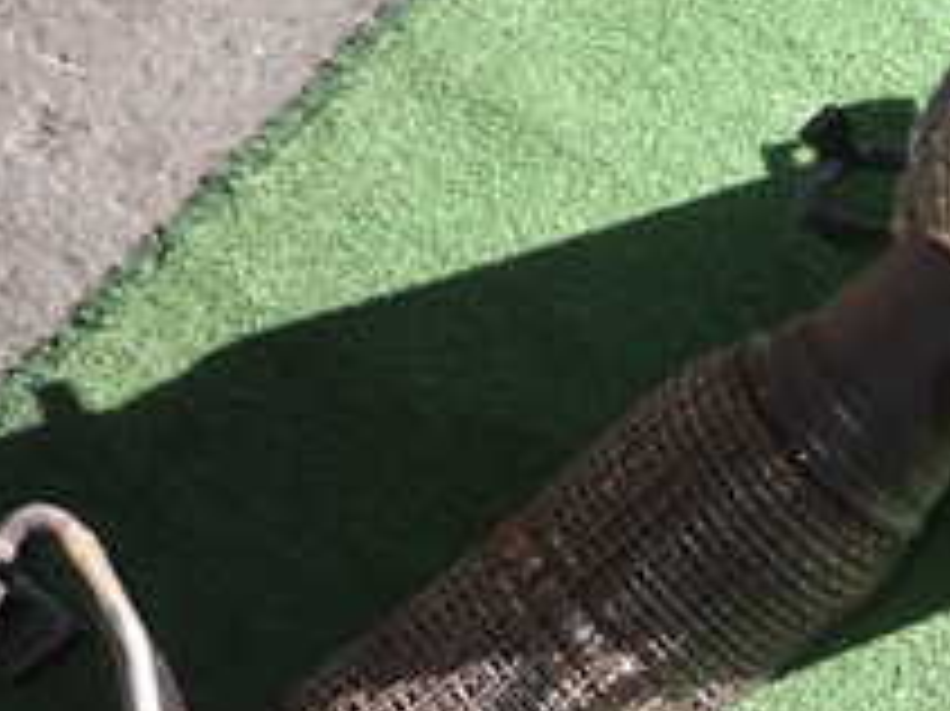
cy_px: 526
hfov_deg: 26.6
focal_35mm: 71
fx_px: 1947
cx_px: 824
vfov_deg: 20.6
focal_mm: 4.5
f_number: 5.6
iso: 100
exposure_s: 1/125
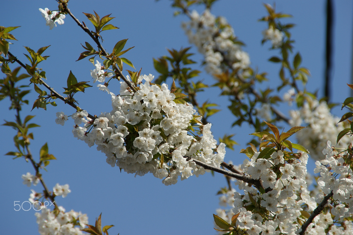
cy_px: 118
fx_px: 2940
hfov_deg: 6.9
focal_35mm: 300
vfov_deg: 4.6
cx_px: 176
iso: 100
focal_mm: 200
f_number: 8
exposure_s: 1/400
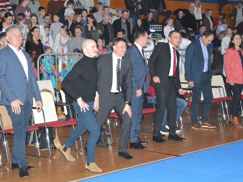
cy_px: 91
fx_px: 555
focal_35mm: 79
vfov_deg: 18.7
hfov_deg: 24.7
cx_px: 124
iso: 3200
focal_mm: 48
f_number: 5.3
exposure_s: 1/60
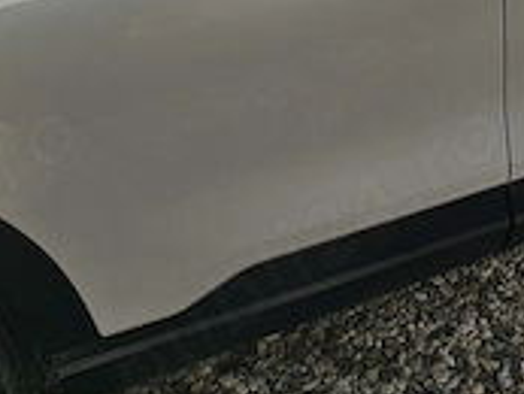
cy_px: -176
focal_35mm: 45
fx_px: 682
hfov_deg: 37.7
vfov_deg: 25.4
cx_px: 518
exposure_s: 1/2277
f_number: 2.2
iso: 50
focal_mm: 2.2
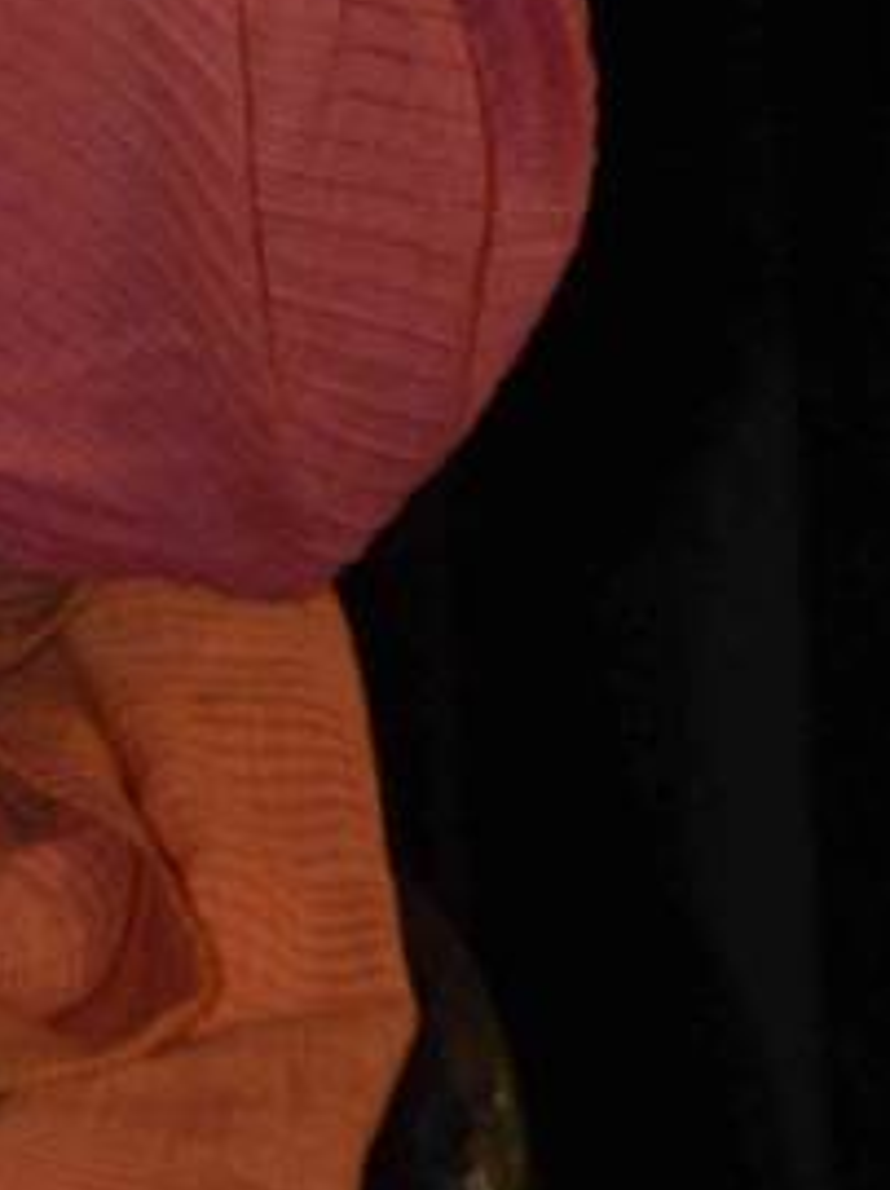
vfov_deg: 2.2
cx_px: -1405
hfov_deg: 1.6
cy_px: -1340
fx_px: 30793
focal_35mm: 897
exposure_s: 1/160
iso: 800
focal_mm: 105
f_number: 7.1
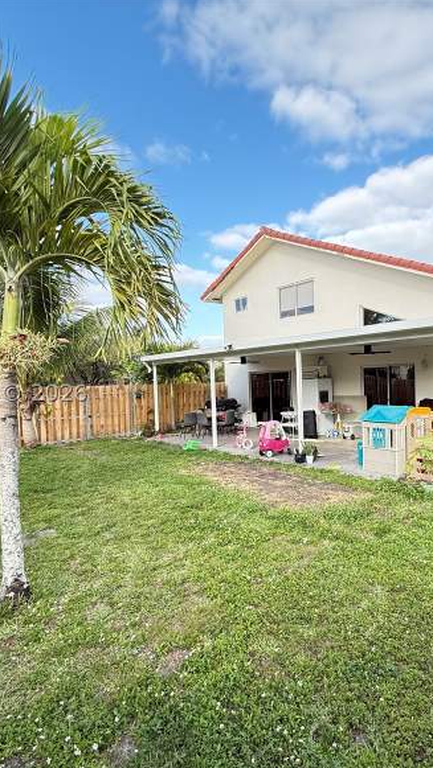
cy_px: 393
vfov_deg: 83.8
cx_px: 290
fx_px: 428
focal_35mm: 21
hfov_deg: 52.5
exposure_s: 1/196
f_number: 2.2
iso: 64
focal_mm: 2.22
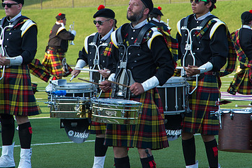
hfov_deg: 9.0
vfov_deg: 6.0
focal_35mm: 230
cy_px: 67
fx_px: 1609
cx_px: 135
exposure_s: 1/200
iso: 640
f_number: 7.1
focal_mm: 120
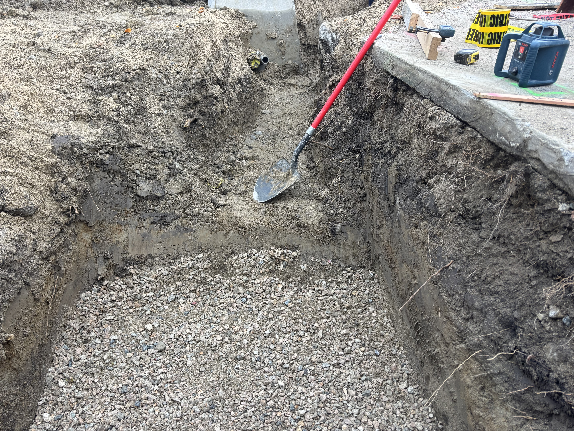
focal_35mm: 26
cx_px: 287
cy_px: 216
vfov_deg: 53.1
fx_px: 431
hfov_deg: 67.3
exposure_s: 1/121
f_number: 1.6
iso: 40
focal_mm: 5.96
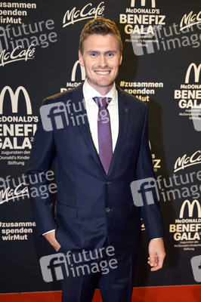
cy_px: 151
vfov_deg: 53.2
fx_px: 302
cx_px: 100
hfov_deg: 36.8
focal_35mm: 36
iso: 500
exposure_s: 1/60
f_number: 6.3
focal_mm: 36
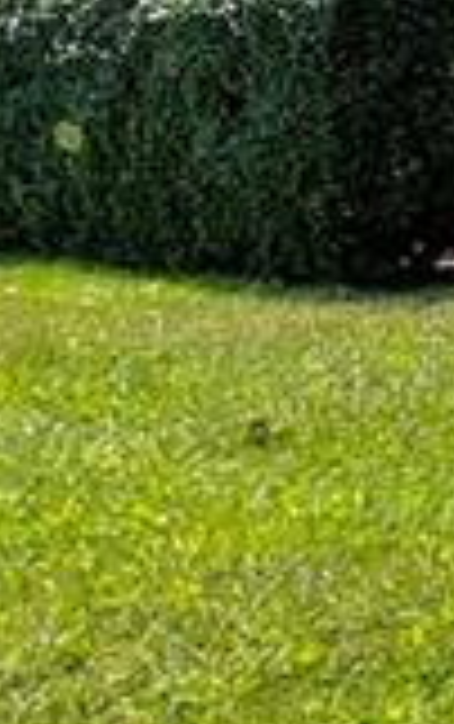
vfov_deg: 19.7
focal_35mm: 97
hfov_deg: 7.5
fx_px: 1915
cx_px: 1964
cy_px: -209
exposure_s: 1/60
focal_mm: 10
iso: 100
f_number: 7.1
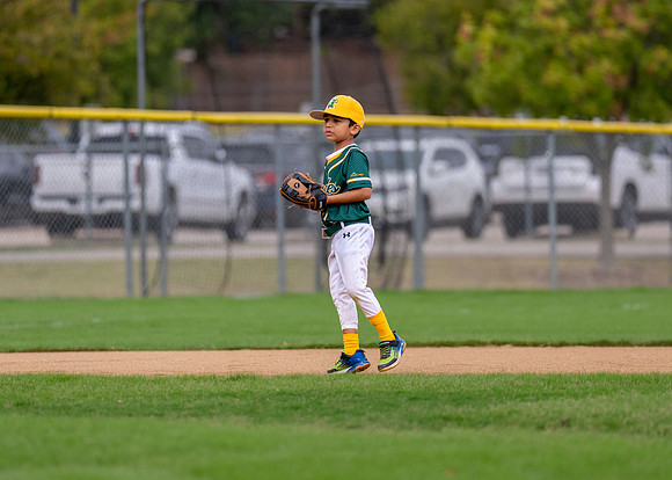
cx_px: 337
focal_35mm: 357
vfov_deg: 4.0
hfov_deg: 5.6
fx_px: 6811
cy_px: 211
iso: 400
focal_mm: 200
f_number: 2.8
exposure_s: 1/3200
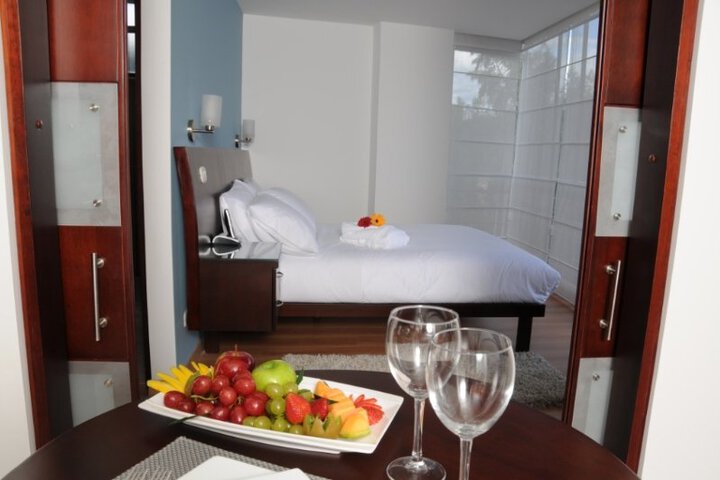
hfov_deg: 67.4
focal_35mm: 27
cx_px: 360
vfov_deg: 47.9
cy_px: 240
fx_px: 540
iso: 200
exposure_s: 1/80
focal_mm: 18
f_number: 10
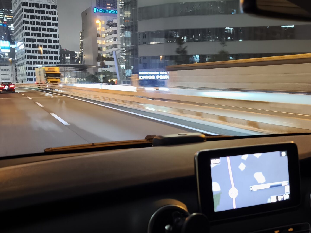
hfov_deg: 45.7
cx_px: 177
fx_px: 368
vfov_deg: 34.9
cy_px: 147
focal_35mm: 41
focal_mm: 6.57
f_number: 1.6
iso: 1600
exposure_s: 1/25
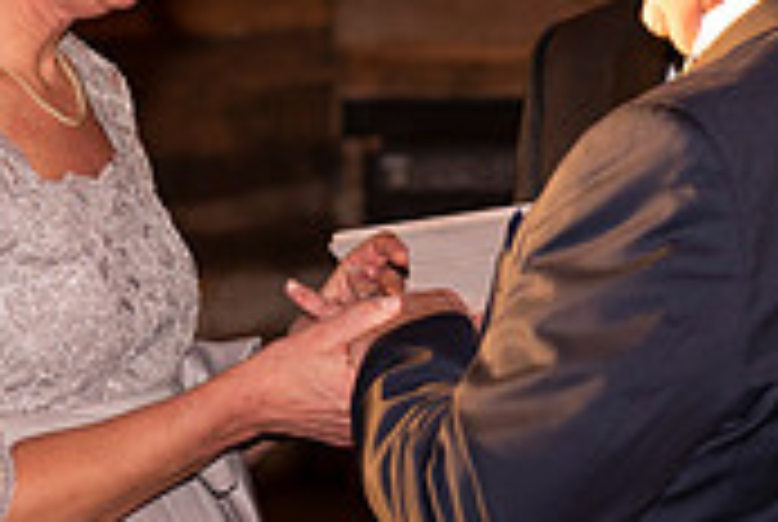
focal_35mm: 307
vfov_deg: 4.5
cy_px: 74
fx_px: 6646
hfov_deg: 6.7
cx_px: 309
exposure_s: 1/160
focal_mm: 85
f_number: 3.5
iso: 500
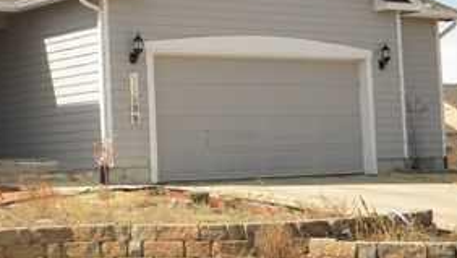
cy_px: 104
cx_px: 15
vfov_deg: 13.6
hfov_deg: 23.1
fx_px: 1079
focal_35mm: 89
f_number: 3.7
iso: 80
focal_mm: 6.4
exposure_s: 1/718
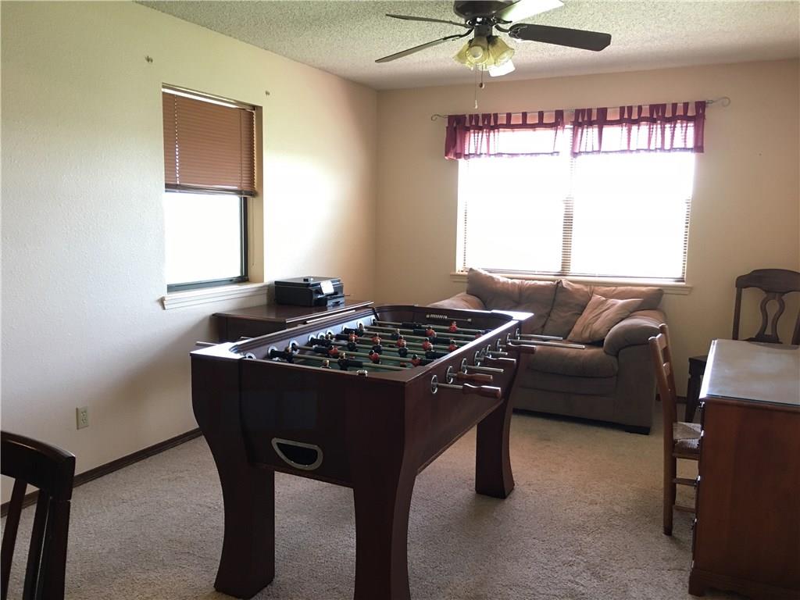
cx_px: 400
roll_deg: -1.6
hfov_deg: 61.7
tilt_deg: -6.1
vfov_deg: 48.2
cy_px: 300
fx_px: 670
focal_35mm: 29
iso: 100
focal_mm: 4.15
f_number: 2.2
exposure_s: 1/30
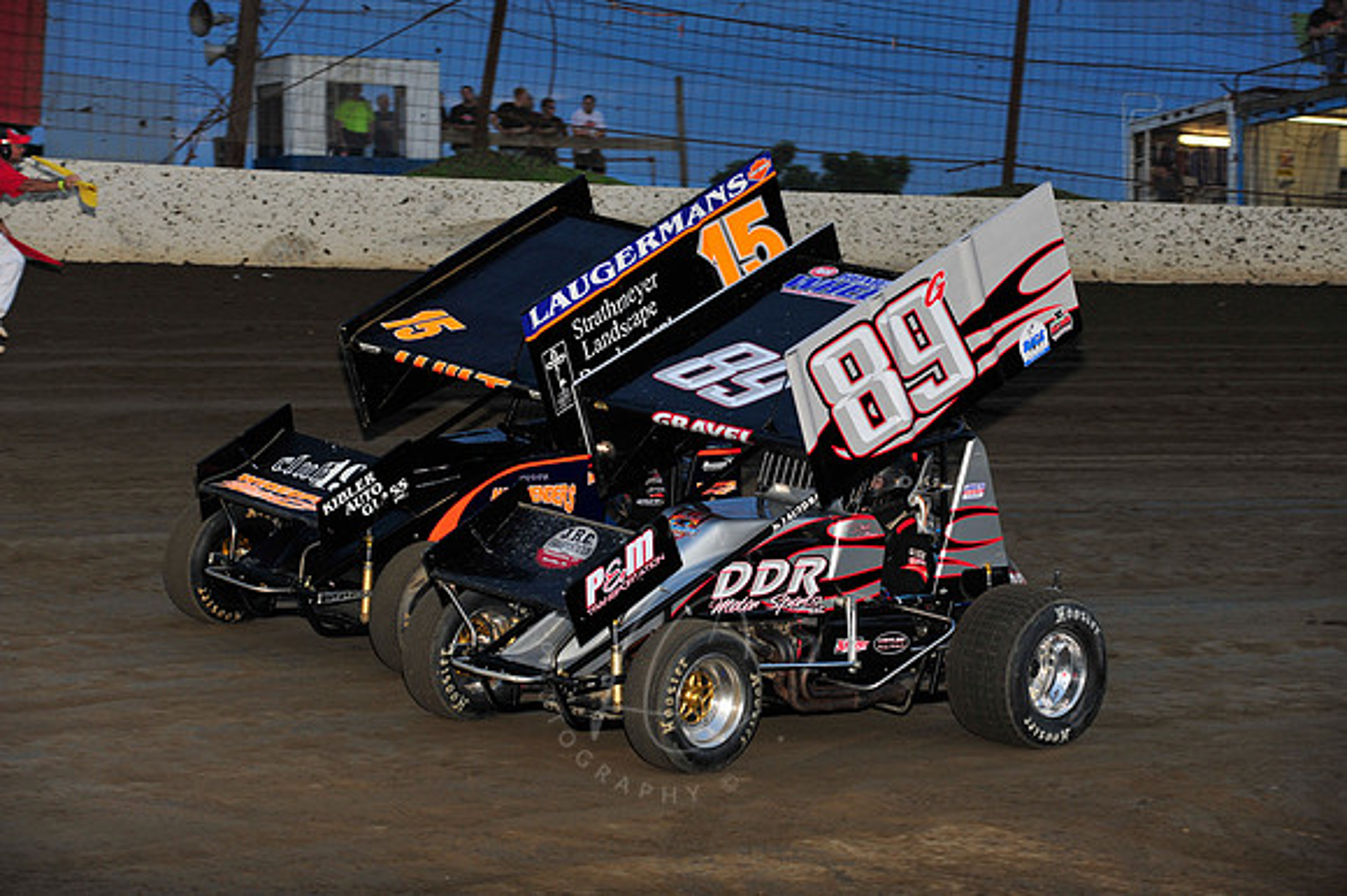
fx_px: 4487
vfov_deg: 11.4
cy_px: 448
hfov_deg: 17.1
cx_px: 674
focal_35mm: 120
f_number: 6.3
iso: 640
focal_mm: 120
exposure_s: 1/320
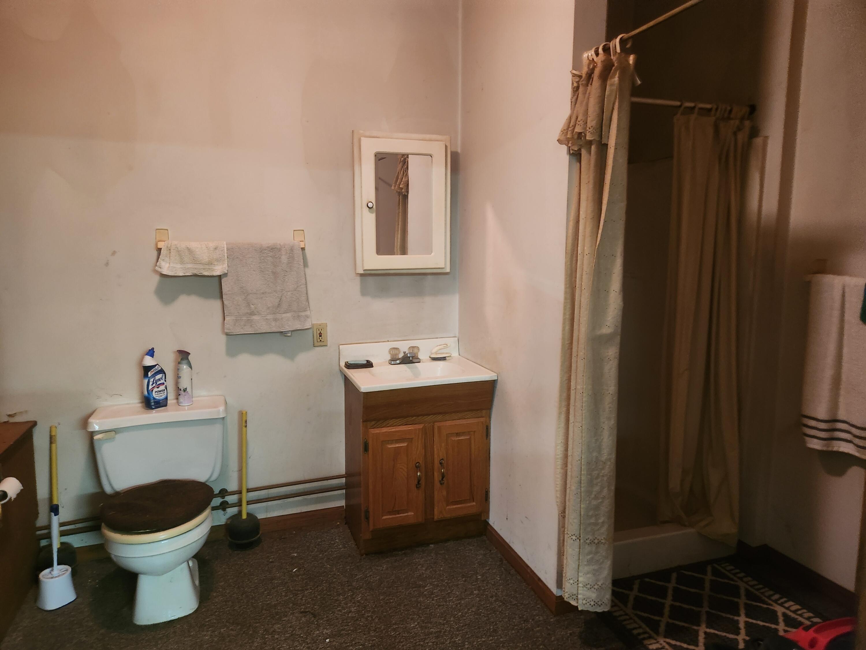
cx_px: 433
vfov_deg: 58.9
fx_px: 575
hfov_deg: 73.9
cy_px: 325
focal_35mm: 23
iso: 500
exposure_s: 1/30
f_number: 1.8
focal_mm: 5.4
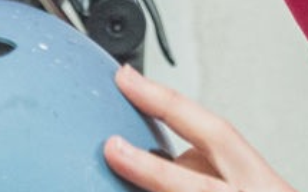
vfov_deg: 2.2
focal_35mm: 605
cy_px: -301
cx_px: 362
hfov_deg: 3.5
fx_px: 5074
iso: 800
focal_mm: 55
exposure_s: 1/80
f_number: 2.8
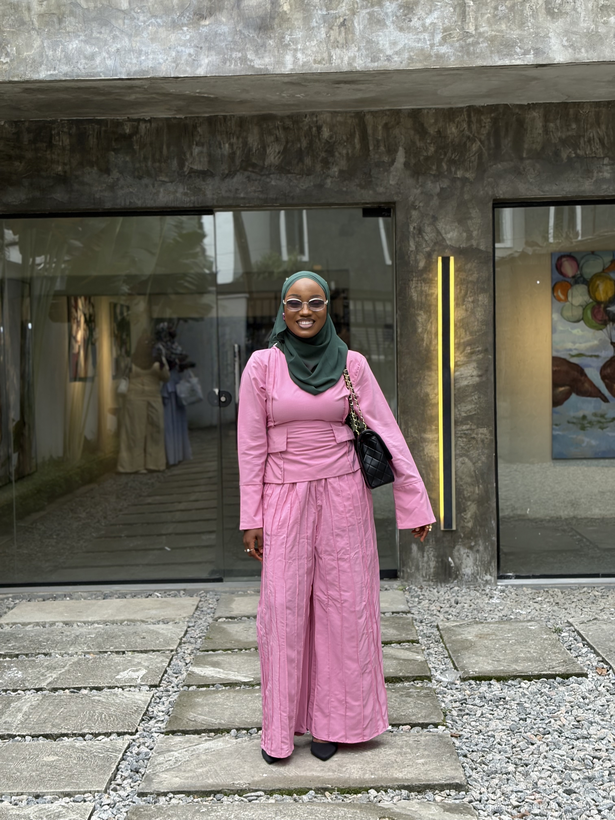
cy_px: 410
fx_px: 1232
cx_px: 308
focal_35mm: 52
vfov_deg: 36.8
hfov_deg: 28.0
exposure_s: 1/170
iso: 64
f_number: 1.6
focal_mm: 5.96
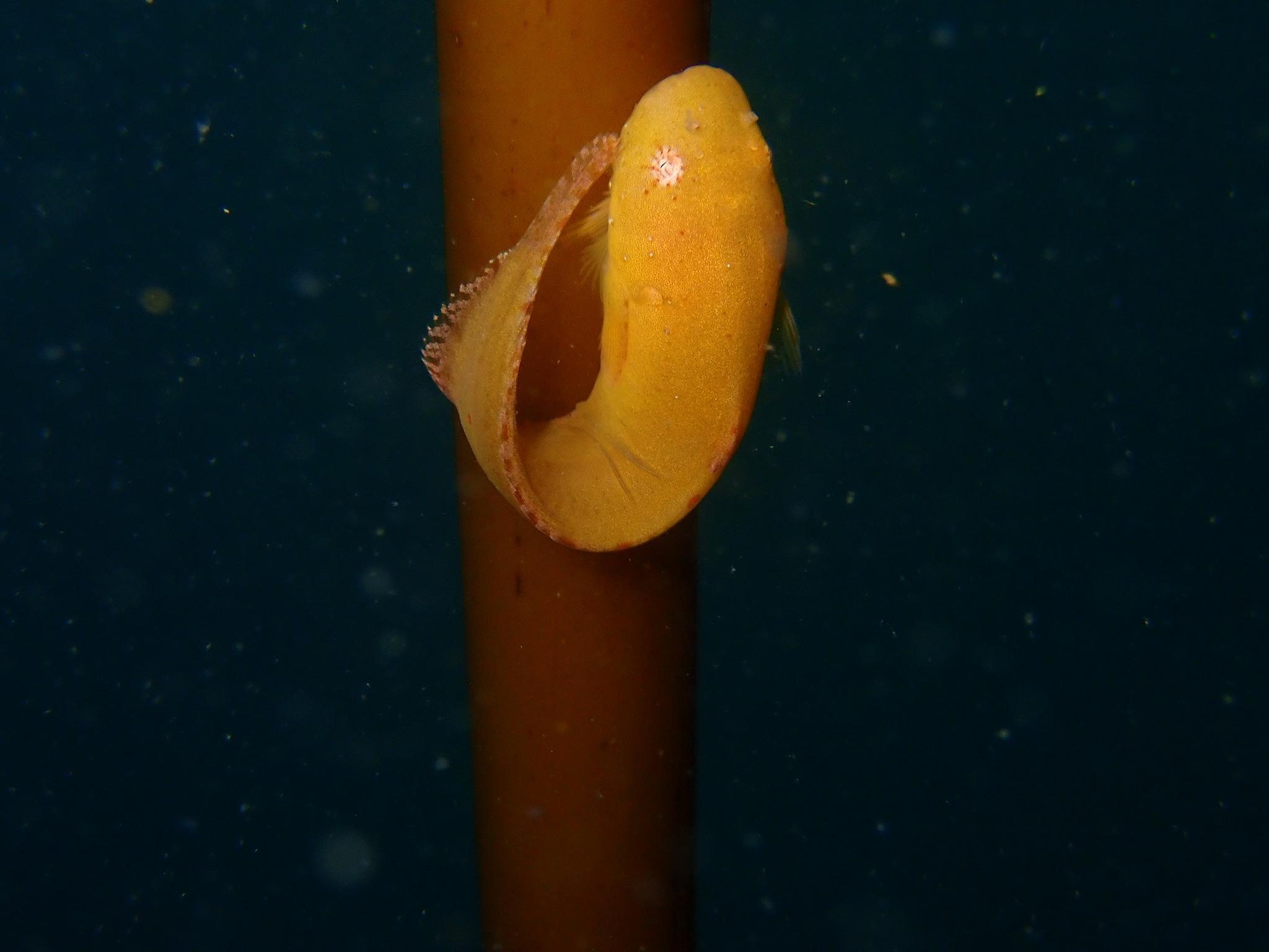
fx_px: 2713
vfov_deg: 19.9
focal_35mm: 74
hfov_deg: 26.3
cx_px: 634
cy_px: 476
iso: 200
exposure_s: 1/160
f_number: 5.6
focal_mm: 13.47
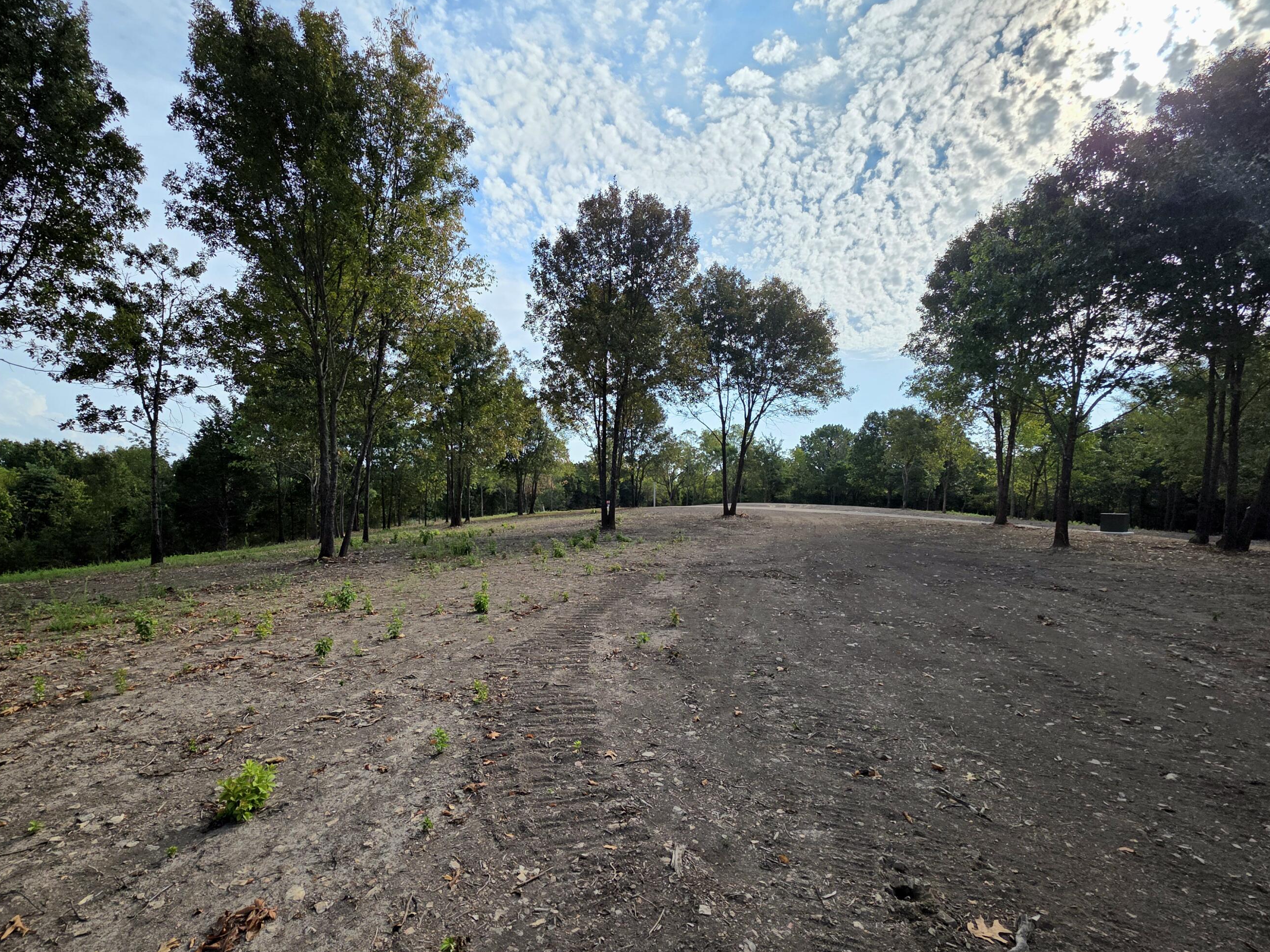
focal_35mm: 15
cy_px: 532
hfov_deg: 97.9
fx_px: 550
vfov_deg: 81.4
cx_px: 578
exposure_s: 1/3333
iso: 40
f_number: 1.9
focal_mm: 2.2
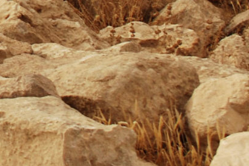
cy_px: -302
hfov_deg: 6.4
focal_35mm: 299
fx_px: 2070
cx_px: -463
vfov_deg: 4.5
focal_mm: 32
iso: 200
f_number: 10
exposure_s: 1/400
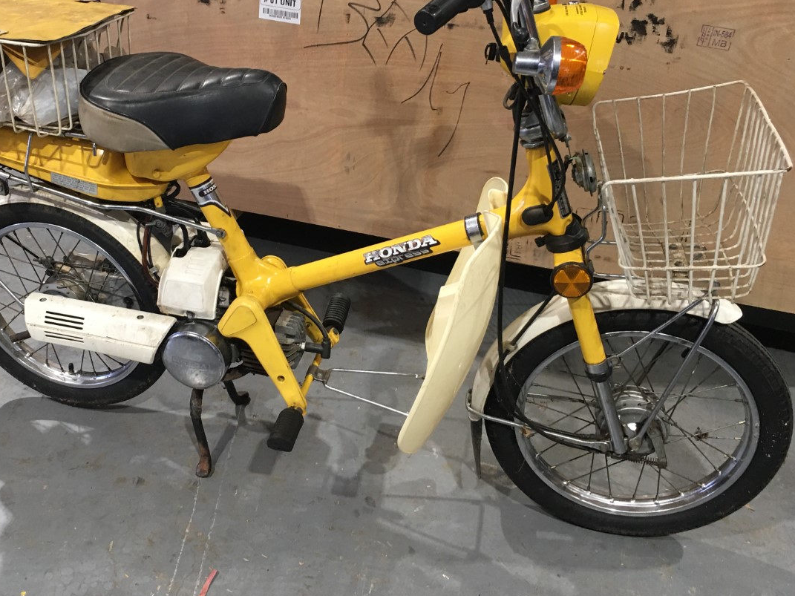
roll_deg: -1.2
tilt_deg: -27.2
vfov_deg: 36.7
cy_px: 240
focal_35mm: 39
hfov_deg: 47.4
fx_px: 896
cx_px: 298
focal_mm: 4.15
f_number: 2.2
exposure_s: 1/17
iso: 64
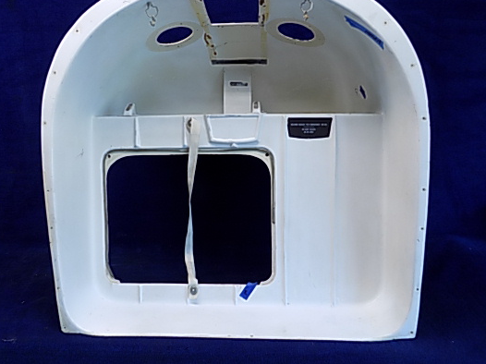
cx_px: 226
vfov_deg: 49.6
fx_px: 393
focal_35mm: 28
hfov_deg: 63.4
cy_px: 159
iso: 80
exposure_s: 1/50
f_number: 3.1
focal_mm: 4
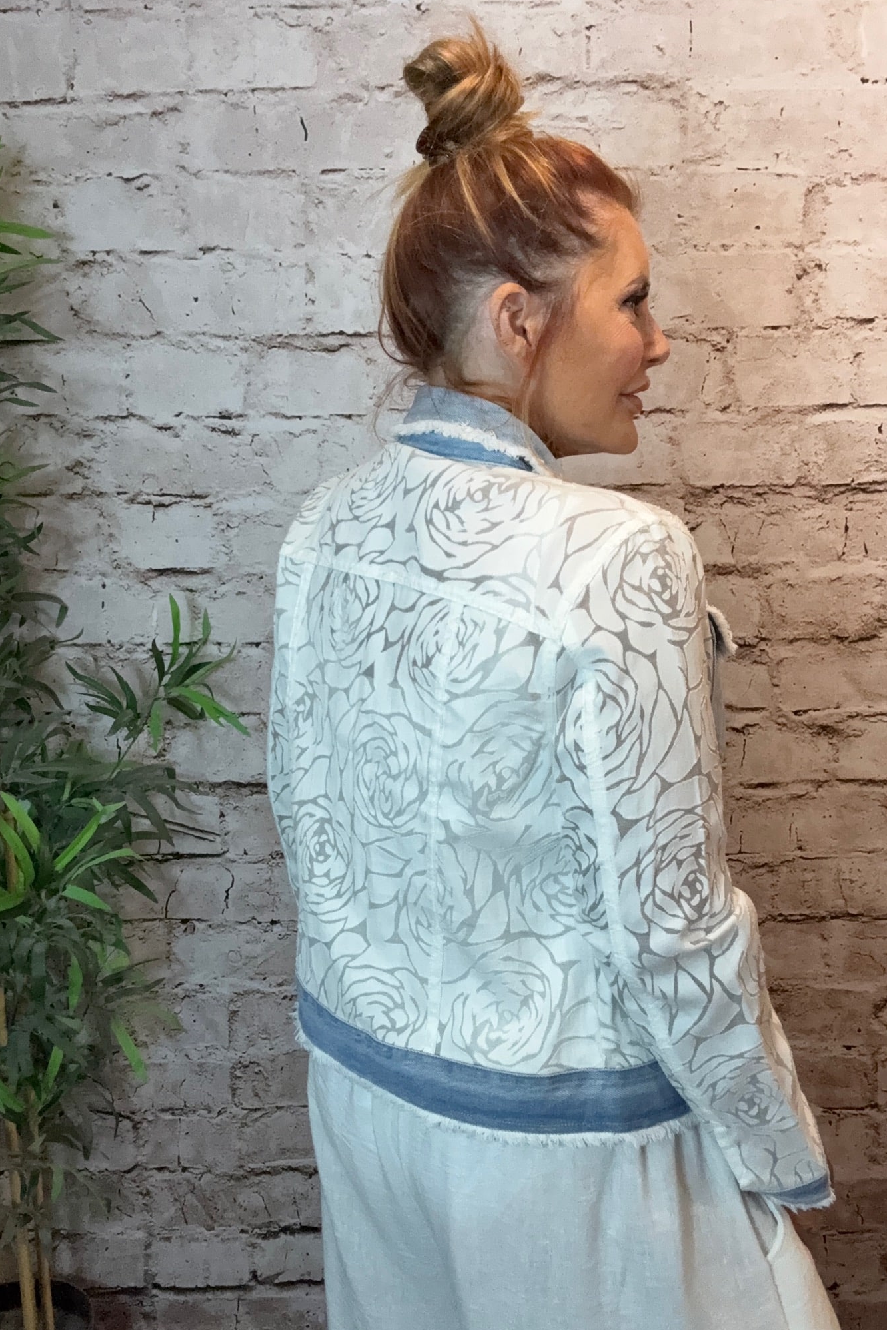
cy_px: 678
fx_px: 1183
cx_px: 456
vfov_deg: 58.7
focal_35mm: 32
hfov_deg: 41.1
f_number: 1.9
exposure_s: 1/50
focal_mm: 2.69
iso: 160
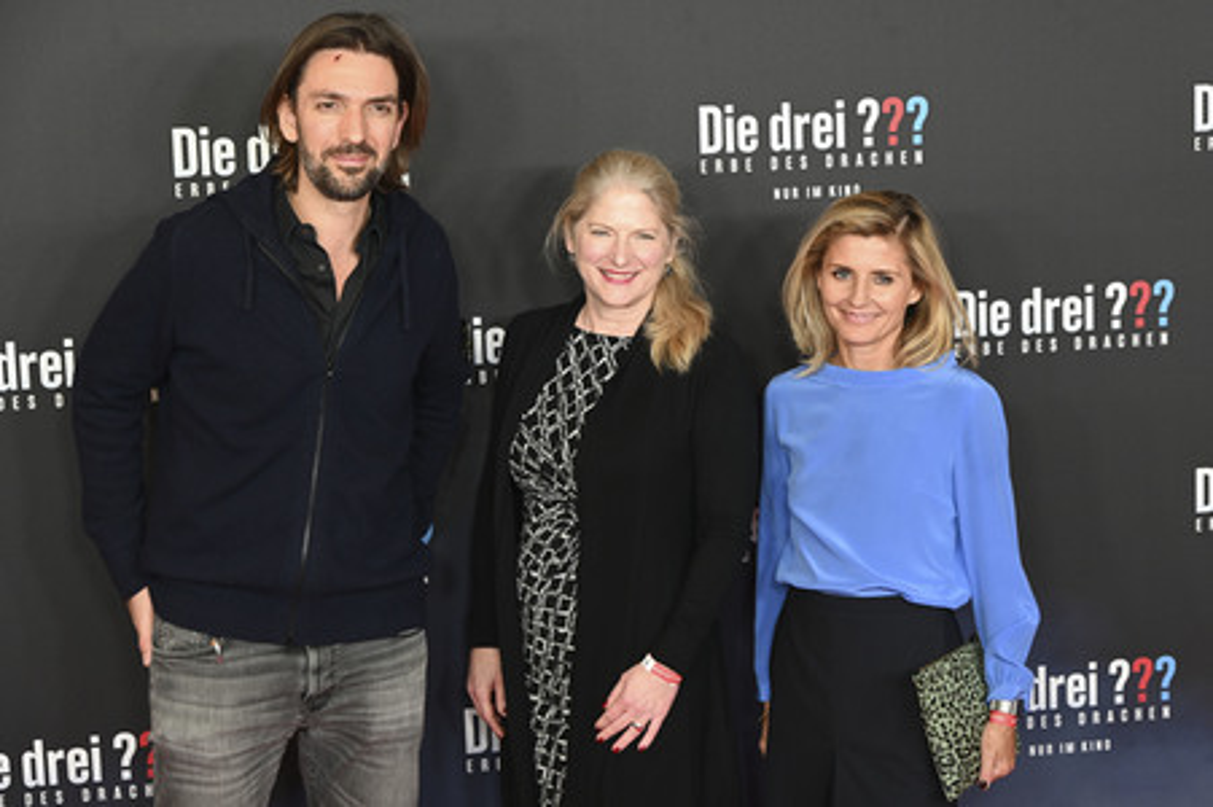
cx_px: 606
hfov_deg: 27.4
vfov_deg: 18.4
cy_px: 404
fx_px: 2491
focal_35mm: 74
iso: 1250
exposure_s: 1/160
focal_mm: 74
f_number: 6
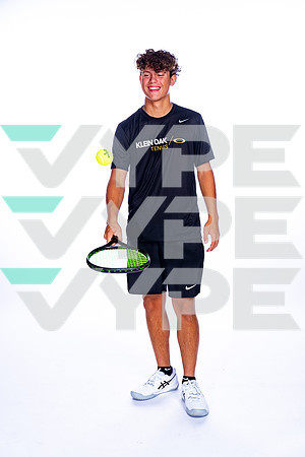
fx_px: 686
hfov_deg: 25.1
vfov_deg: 36.9
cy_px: 228
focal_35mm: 54
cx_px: 152
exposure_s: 1/250
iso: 100
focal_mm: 54
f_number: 5.6
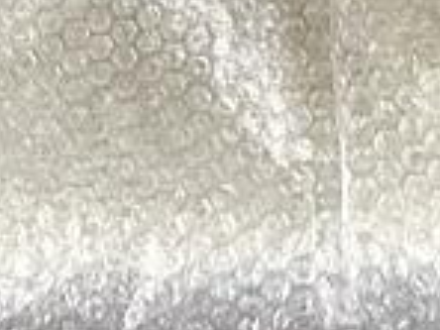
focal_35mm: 121
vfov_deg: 11.3
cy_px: -274
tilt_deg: -60.7
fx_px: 1538
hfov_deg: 16.2
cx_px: 306
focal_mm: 3.99
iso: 20
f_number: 1.8
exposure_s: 1/40
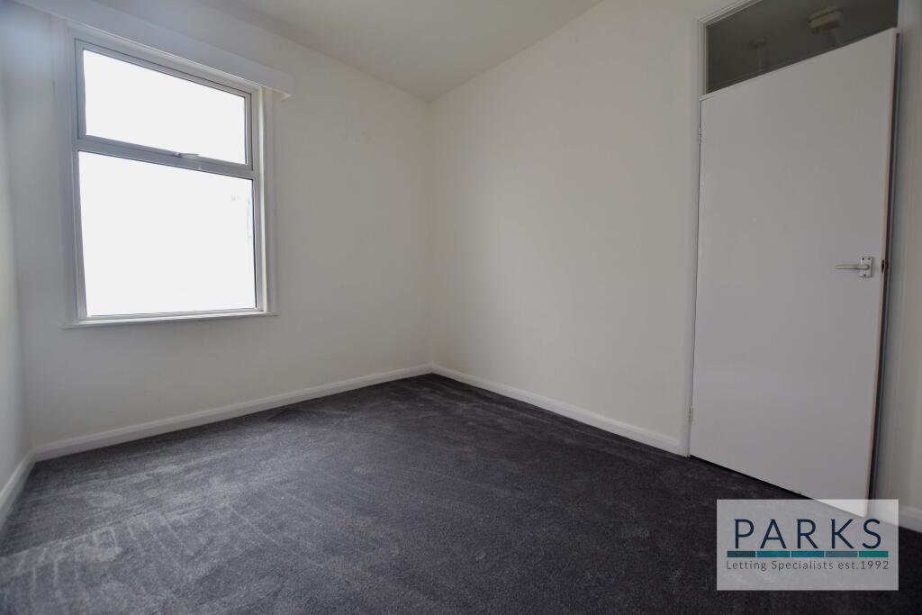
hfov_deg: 100.4
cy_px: 308
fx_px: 384
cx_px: 461
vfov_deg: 77.3
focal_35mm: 15
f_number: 5
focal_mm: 10
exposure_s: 1/10
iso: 250
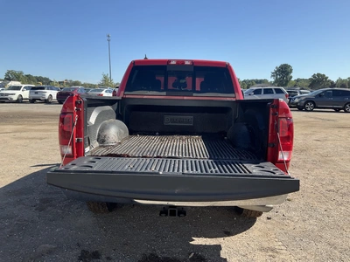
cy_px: 131
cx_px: 175
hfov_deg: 61.7
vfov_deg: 48.2
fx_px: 293
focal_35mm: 29
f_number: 1.8
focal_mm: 3
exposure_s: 1/1250
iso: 25
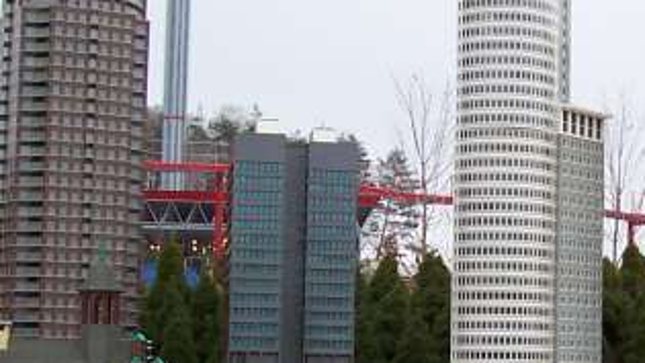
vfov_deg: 11.6
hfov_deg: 20.3
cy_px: 293
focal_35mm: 104
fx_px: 1778
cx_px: 538
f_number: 2.8
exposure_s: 1/500
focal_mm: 5.6
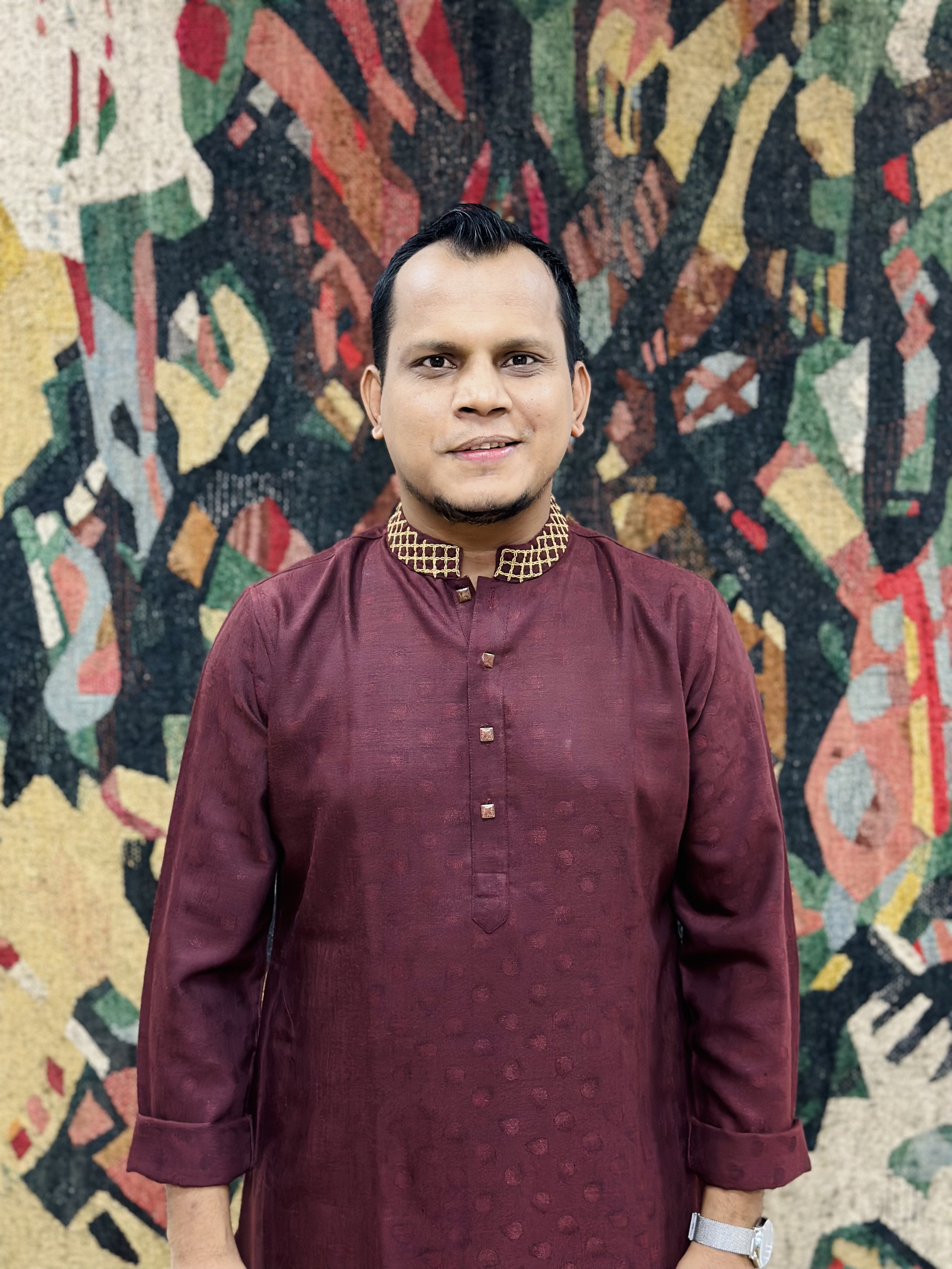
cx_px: 476
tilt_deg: -5.2
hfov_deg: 30.3
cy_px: 634
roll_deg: -1.6
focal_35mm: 48
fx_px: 1760
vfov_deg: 39.7
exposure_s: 1/60
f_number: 1.78
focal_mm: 6.86
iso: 250
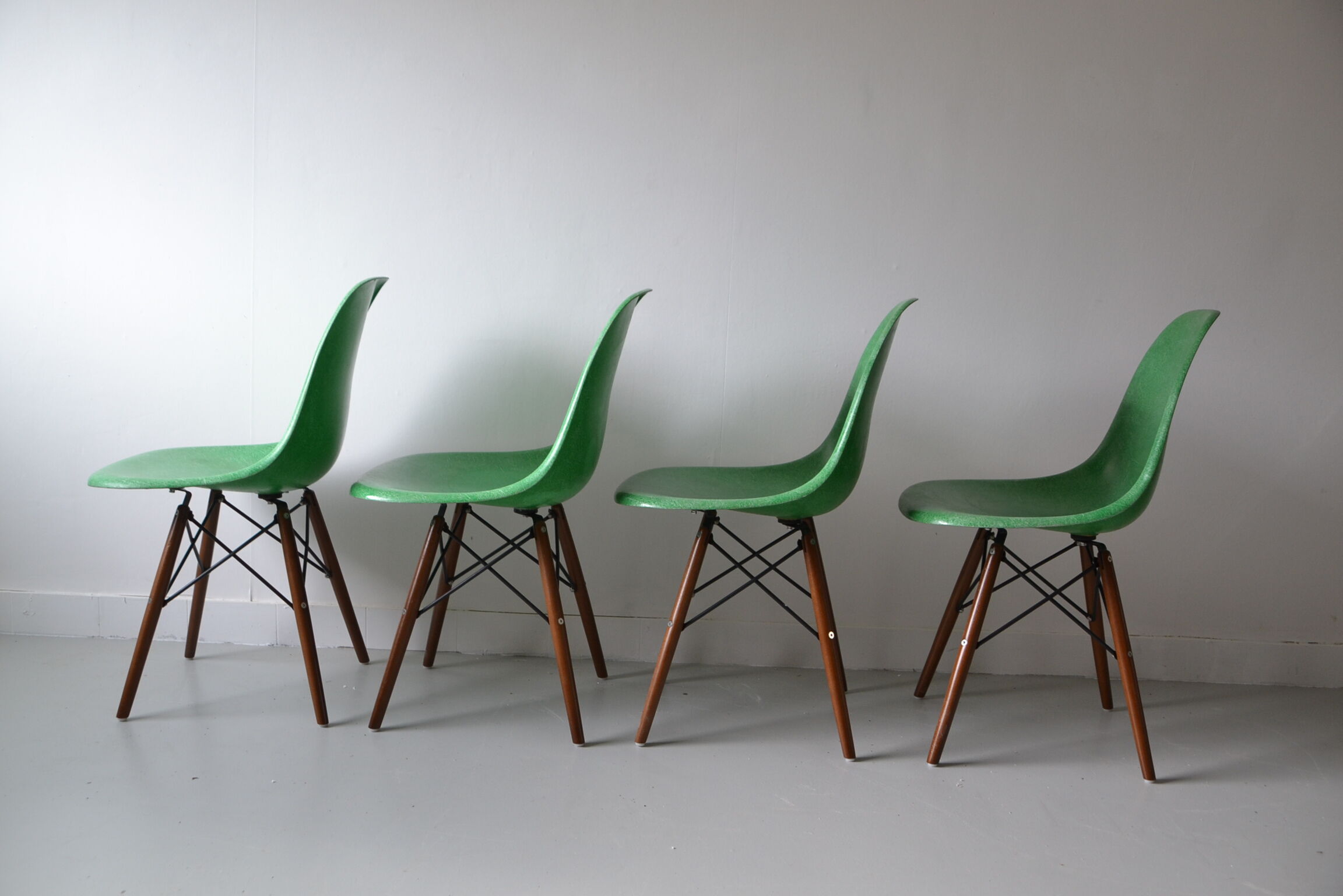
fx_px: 1231
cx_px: 672
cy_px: 448
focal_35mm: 33
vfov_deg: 40.0
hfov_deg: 57.2
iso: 400
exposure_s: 1/80
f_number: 4.5
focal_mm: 22
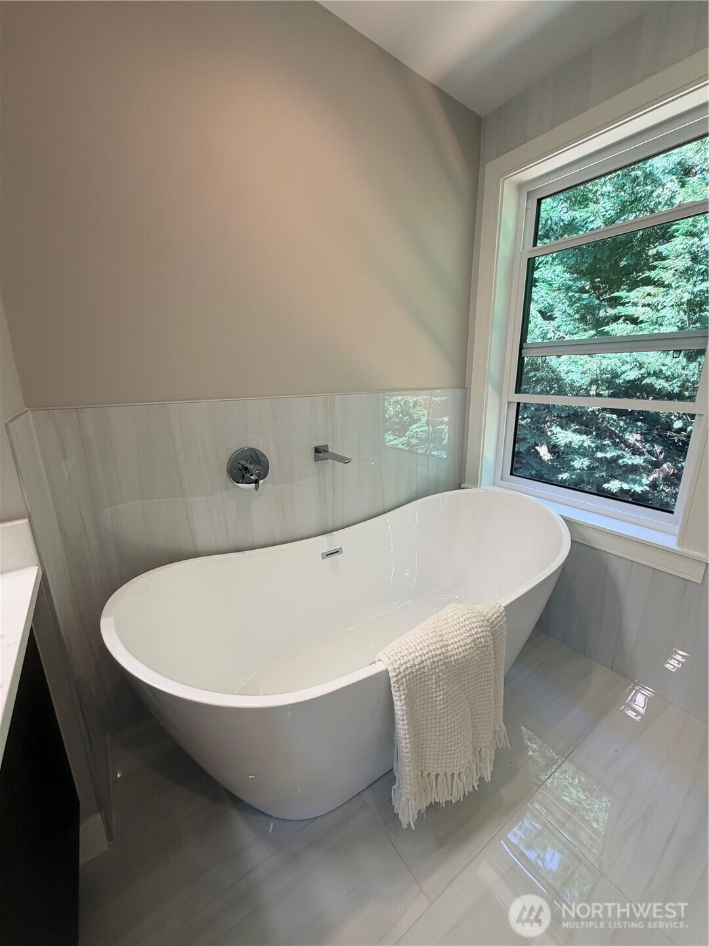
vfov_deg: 102.1
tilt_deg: -14.5
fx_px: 382
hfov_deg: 85.7
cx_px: 354
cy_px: 473
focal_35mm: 14
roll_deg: +0.8
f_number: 2.2
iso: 200
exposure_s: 1/120
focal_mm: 2.22
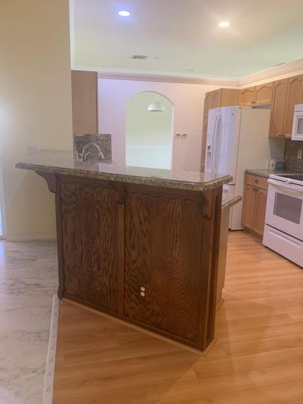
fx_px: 303
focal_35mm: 26
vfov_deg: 67.3
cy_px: 202
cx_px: 152
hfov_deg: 53.1
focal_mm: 4.25
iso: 200
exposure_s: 1/60
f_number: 1.8
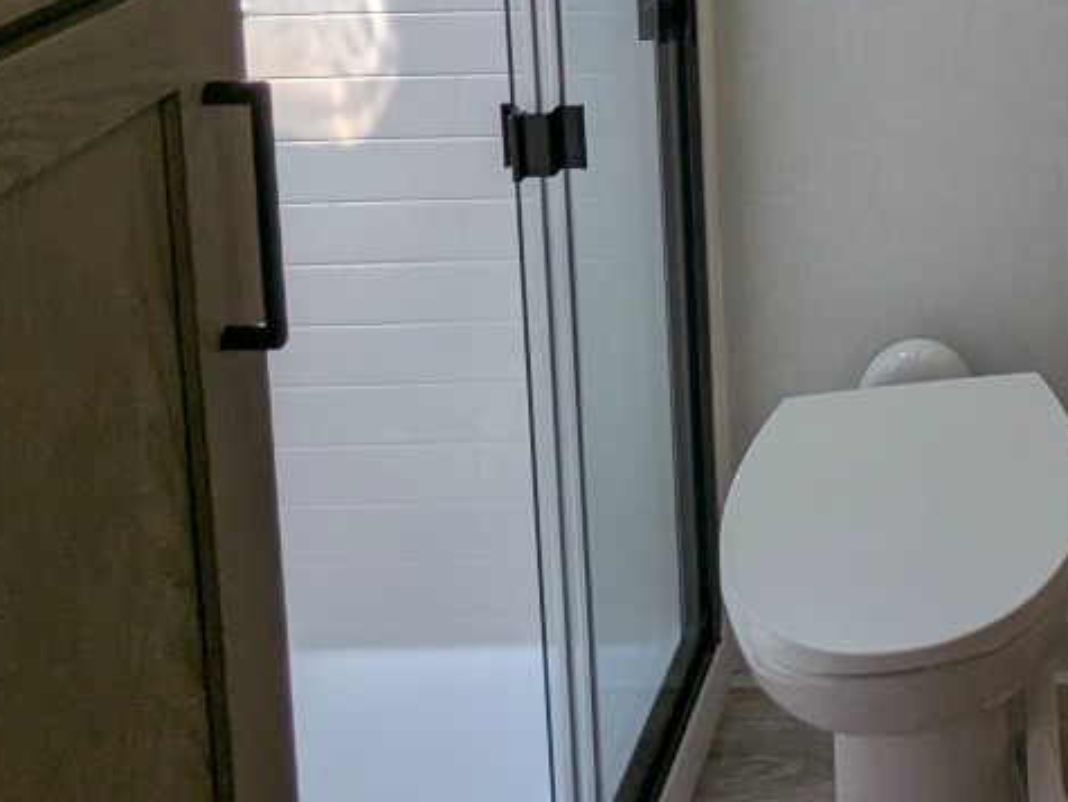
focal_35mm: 47
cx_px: 1141
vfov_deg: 25.3
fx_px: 1451
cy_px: -319
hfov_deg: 35.3
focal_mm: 2.35
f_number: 2.2
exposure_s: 1/585
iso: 46
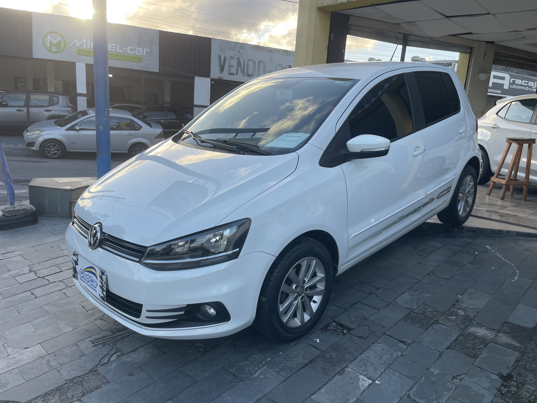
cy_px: 202
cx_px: 268
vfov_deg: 54.9
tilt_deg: -12.6
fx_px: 388
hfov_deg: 69.4
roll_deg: -2.6
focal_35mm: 25
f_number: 1.6
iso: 32
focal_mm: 5.1
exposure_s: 1/533
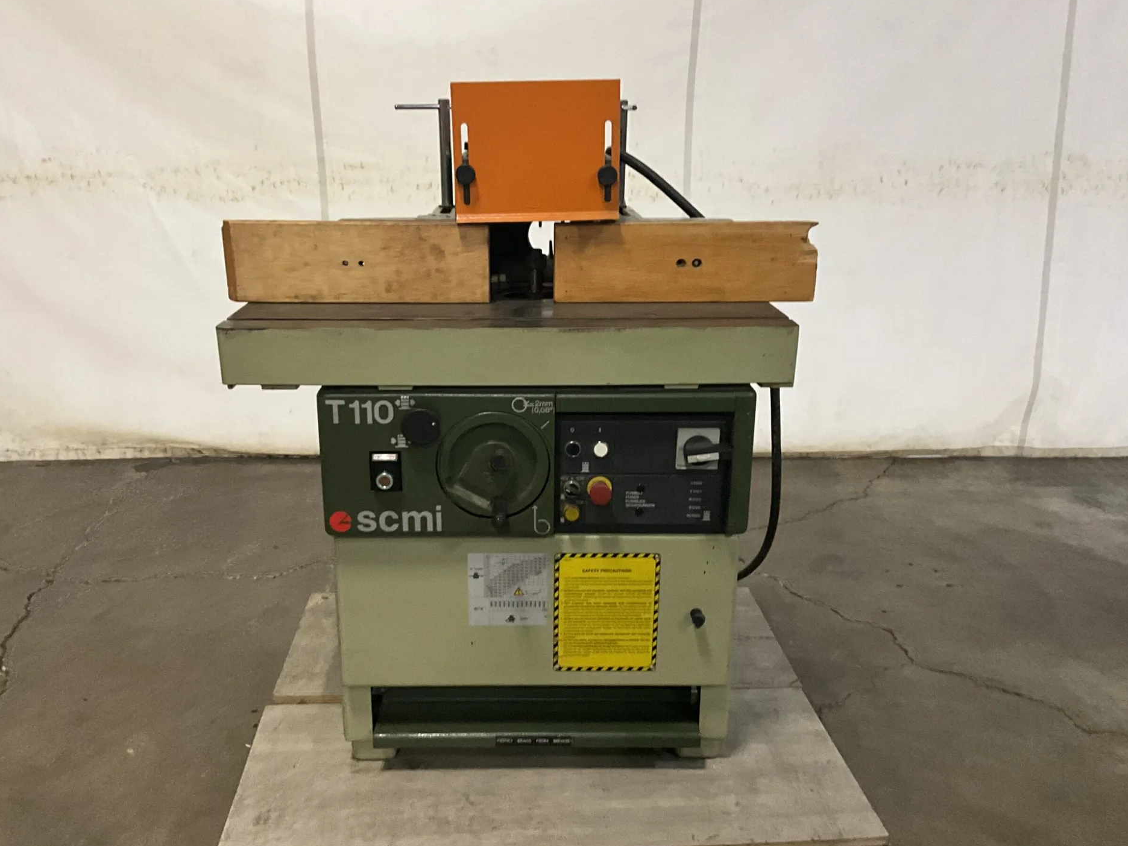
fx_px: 1010
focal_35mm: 31
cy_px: 443
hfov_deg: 58.3
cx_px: 543
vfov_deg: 45.4
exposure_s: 1/60
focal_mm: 3
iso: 250
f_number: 1.8
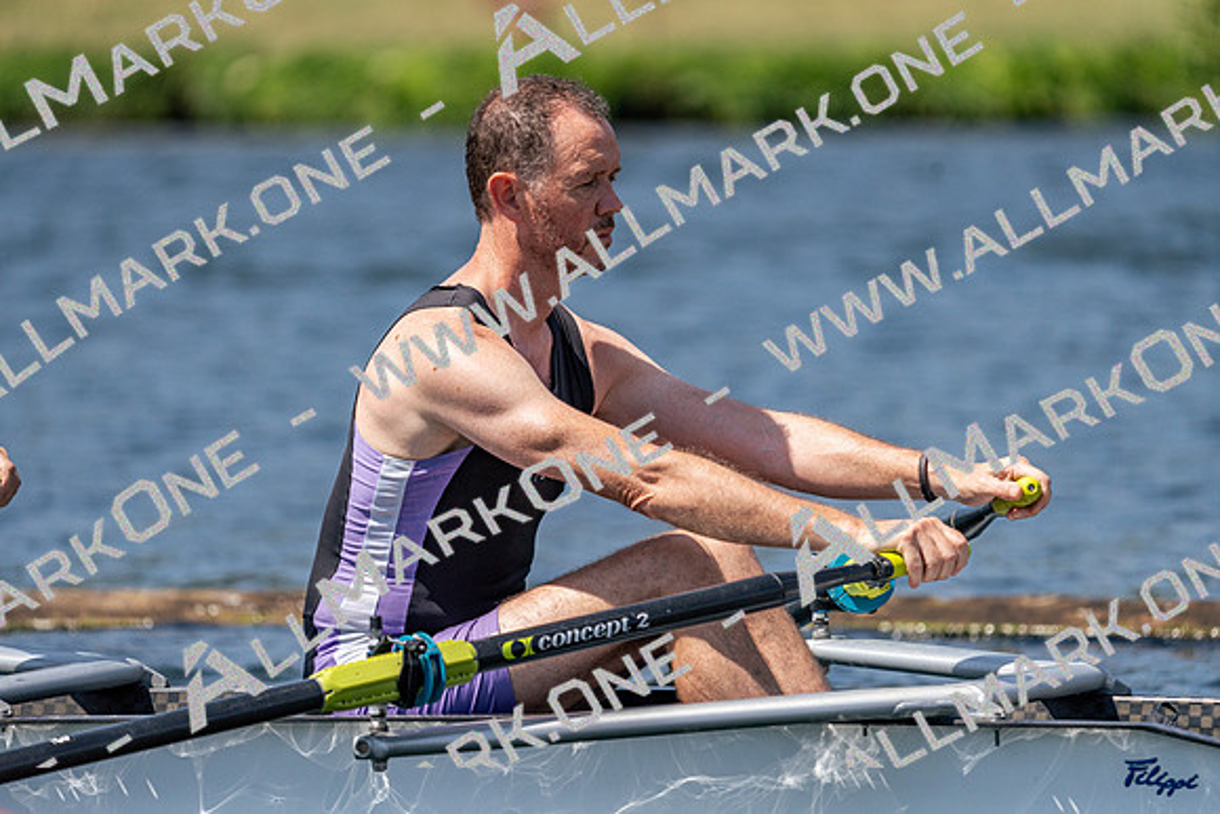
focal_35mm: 452
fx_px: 15321
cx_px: 610
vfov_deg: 3.0
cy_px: 407
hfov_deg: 4.6
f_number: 6.3
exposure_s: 1/2000
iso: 250
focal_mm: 452
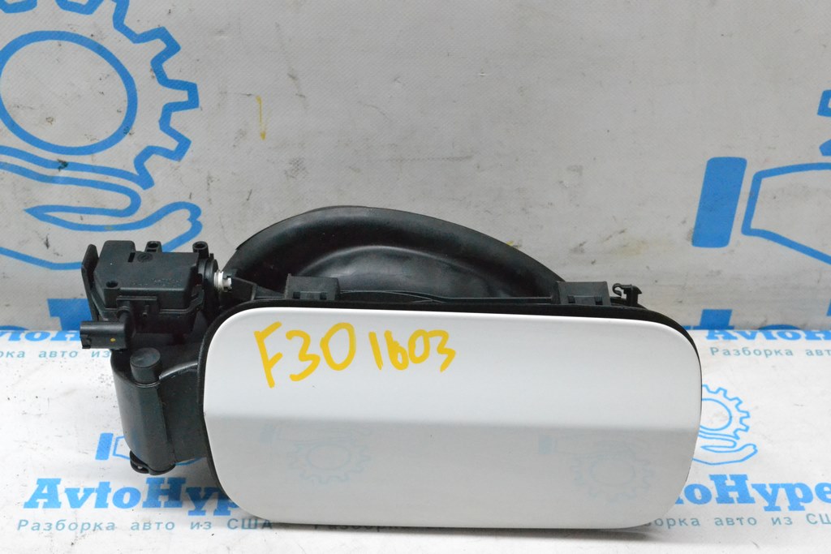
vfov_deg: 25.1
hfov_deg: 36.9
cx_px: 416
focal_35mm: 54
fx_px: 1247
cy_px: 277
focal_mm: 36
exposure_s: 1/160
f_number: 9
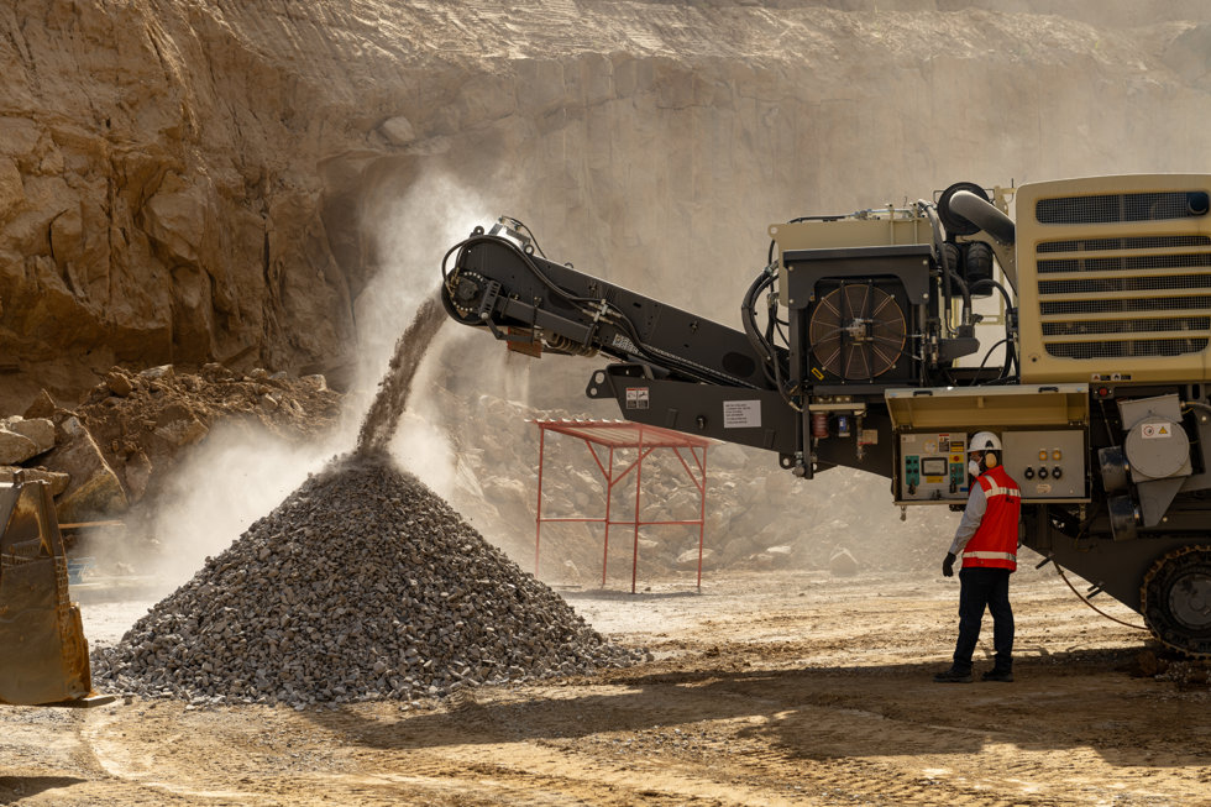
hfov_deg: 32.4
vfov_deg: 21.9
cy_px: 404
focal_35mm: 62
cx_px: 606
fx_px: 2085
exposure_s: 1/400
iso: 125
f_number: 8
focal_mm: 62
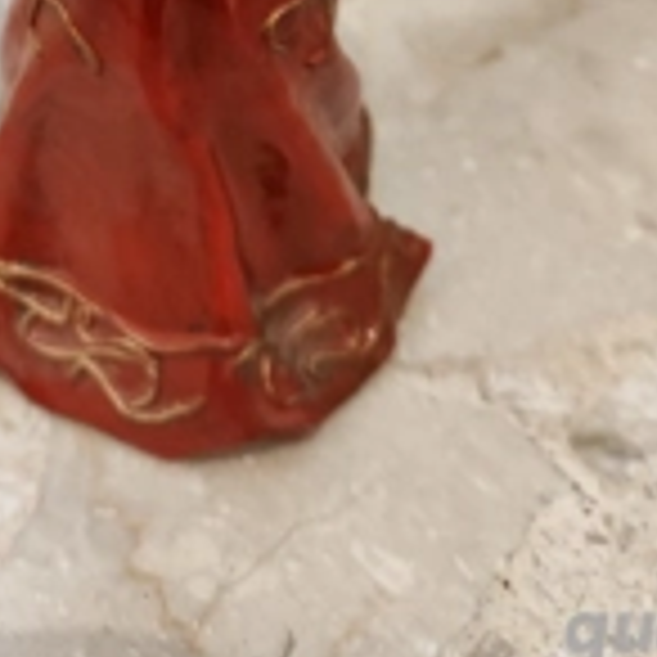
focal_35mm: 58
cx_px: 234
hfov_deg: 29.4
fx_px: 1245
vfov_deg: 25.1
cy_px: -225
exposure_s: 1/33.3
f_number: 1.8
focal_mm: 4.68
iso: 716
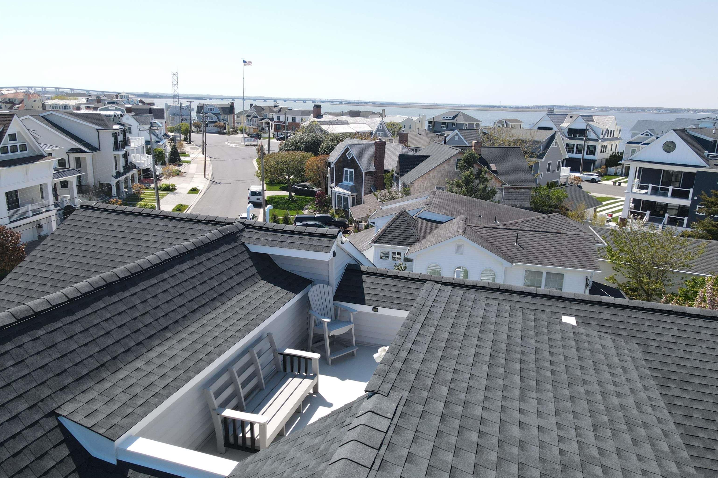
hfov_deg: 71.5
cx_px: 359
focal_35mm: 25
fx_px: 499
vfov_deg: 51.3
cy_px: 230
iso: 100
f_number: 2.8
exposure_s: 1/500
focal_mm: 4.5
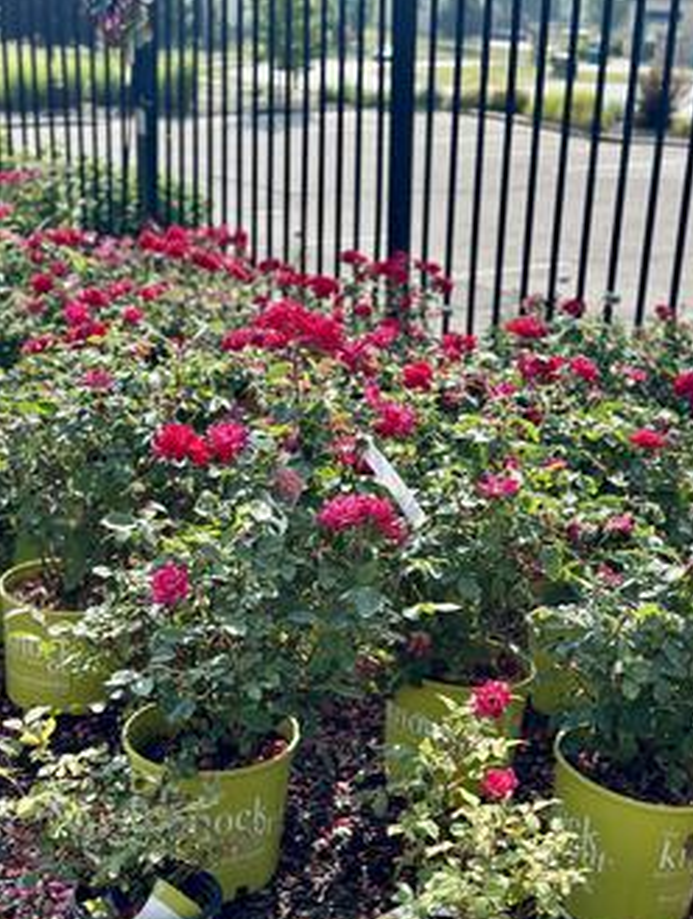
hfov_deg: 28.6
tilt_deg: -19.2
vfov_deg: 37.4
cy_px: 466
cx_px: 365
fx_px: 1357
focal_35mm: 51
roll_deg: -0.7
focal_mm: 6.86
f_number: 1.78
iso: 80
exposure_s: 1/2304
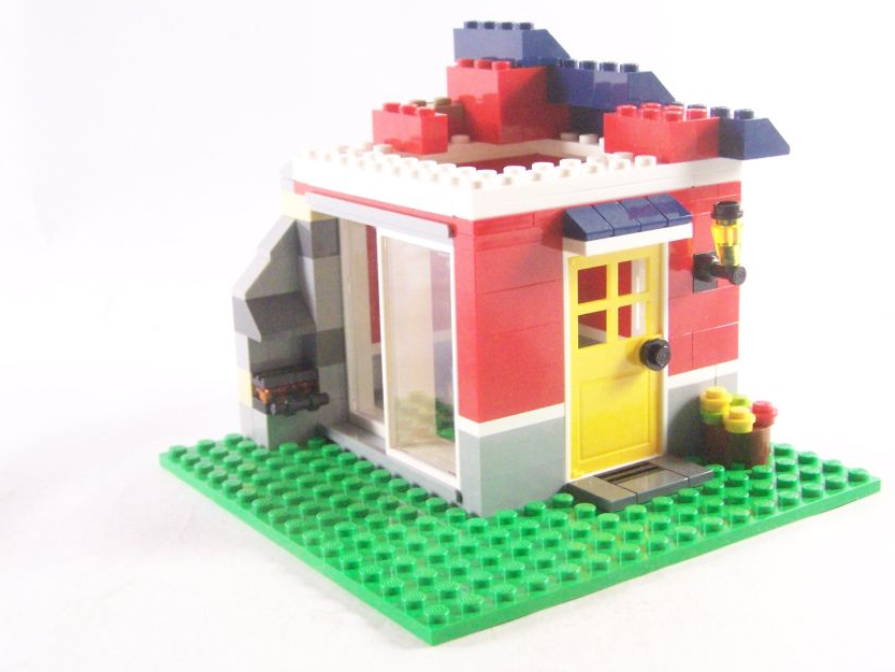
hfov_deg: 32.7
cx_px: 468
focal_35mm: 59
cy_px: 298
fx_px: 1526
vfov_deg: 24.8
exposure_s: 1/60
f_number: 3.2
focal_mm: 8
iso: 400
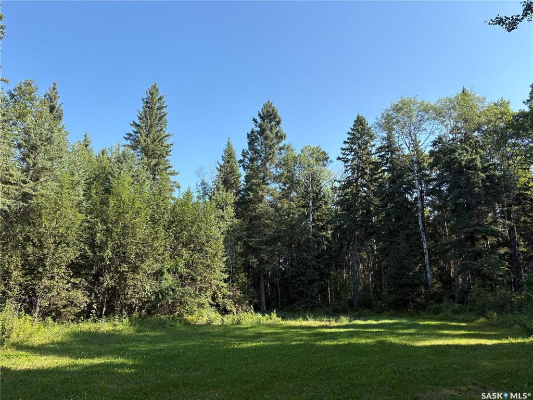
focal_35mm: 26
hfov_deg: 67.3
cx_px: 266
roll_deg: -0.8
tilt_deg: +14.7
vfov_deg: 53.1
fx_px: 400
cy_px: 200
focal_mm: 5.96
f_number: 1.6
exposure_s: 1/1196
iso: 50
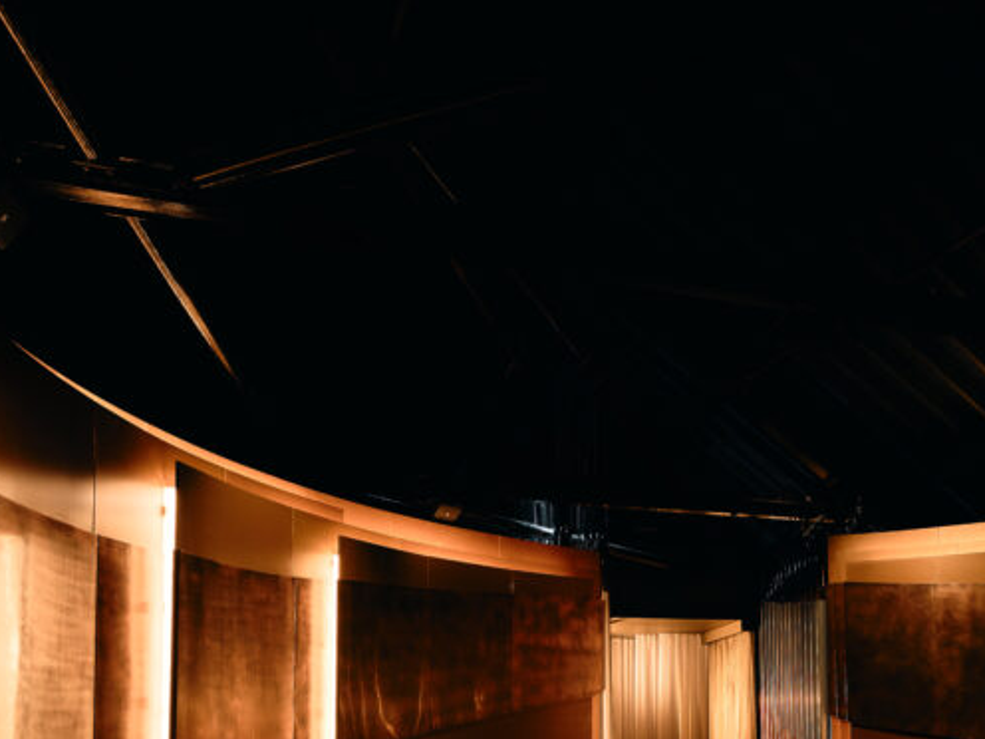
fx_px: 939
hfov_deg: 51.2
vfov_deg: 39.5
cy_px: 681
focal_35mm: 33
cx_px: 816
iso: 250
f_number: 4
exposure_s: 1/4
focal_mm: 20
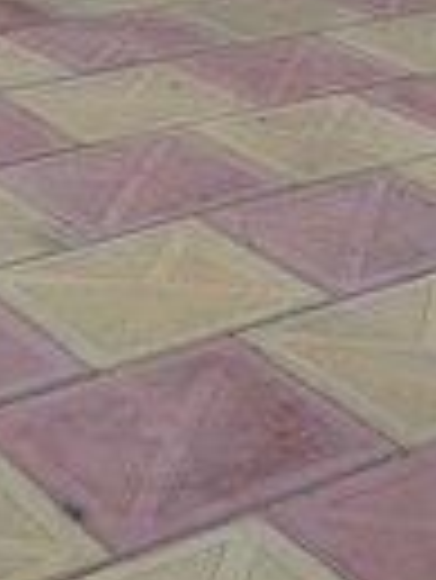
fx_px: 1744
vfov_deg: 17.6
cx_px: 346
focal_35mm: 104
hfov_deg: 14.2
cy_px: -184
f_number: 1.9
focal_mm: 3.7
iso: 40
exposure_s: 1/100
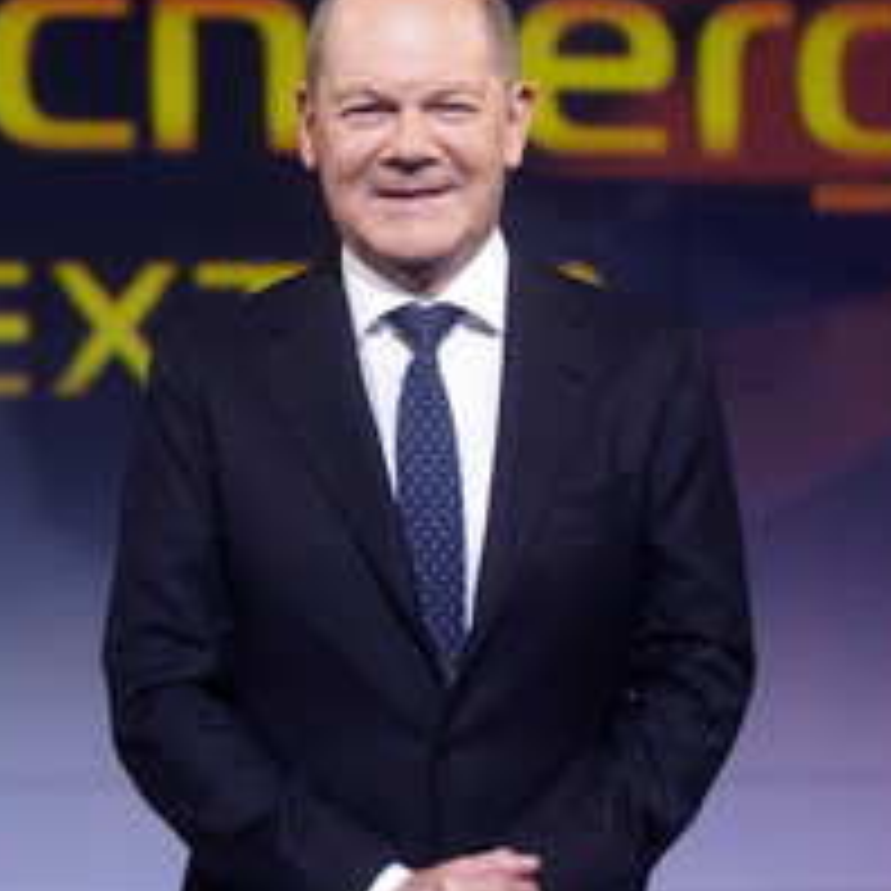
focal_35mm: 87
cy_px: 536
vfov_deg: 19.9
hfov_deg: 19.9
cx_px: 385
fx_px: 2534
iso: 640
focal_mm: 30
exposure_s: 1/640
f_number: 1.6
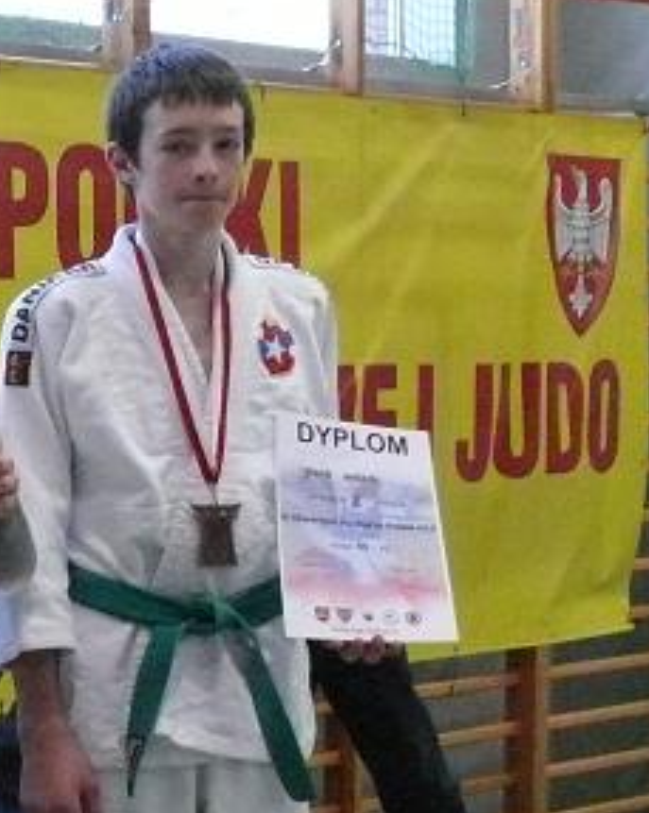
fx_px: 2838
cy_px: 632
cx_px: -567
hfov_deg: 11.9
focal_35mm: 118
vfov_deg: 16.2
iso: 800
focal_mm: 8
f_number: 2.8
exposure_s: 1/100
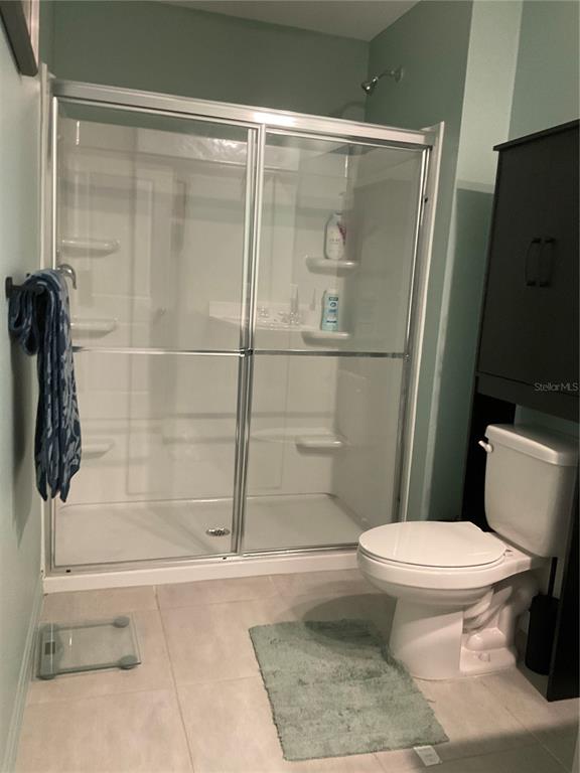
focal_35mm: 29
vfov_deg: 61.7
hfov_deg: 48.2
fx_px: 648
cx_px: 290
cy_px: 386
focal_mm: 3
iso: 200
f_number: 1.8
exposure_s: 1/60
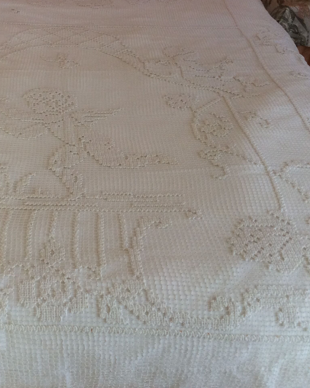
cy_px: 193
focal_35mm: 42
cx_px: 62
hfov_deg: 34.6
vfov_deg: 43.8
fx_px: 482
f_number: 2.4
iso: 64
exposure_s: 1/25
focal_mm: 3.3
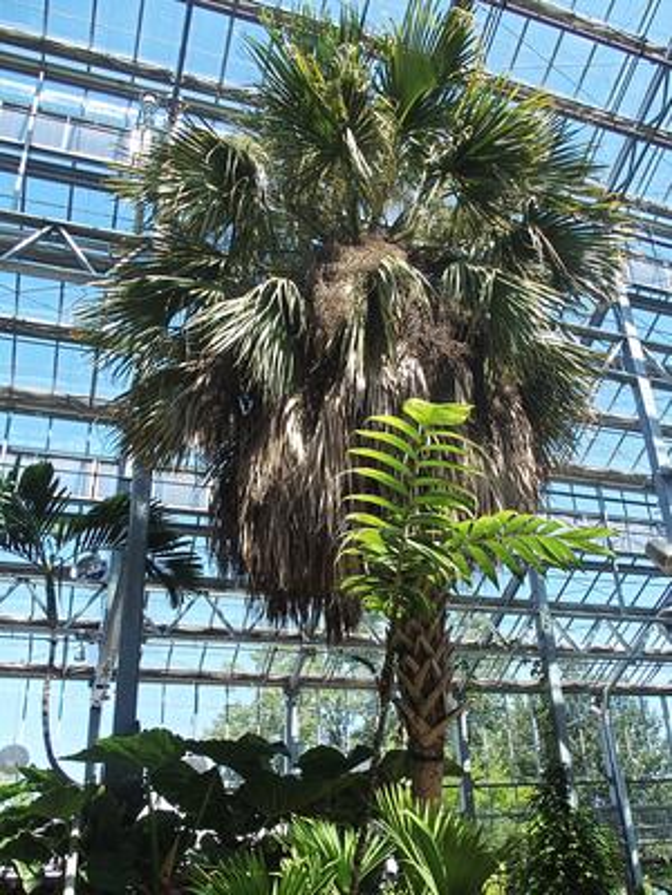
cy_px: 448
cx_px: 336
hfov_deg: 49.7
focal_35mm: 28
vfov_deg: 63.4
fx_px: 725
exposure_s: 1/500
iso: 100
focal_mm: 6
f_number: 3.5
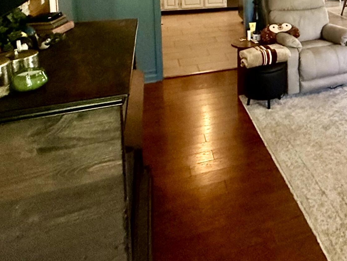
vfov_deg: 33.7
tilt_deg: -7.7
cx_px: 334
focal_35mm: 38
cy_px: -13
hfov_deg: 43.2
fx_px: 381
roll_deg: -0.8
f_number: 2.2
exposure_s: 1/120
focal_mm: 2.22
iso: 640
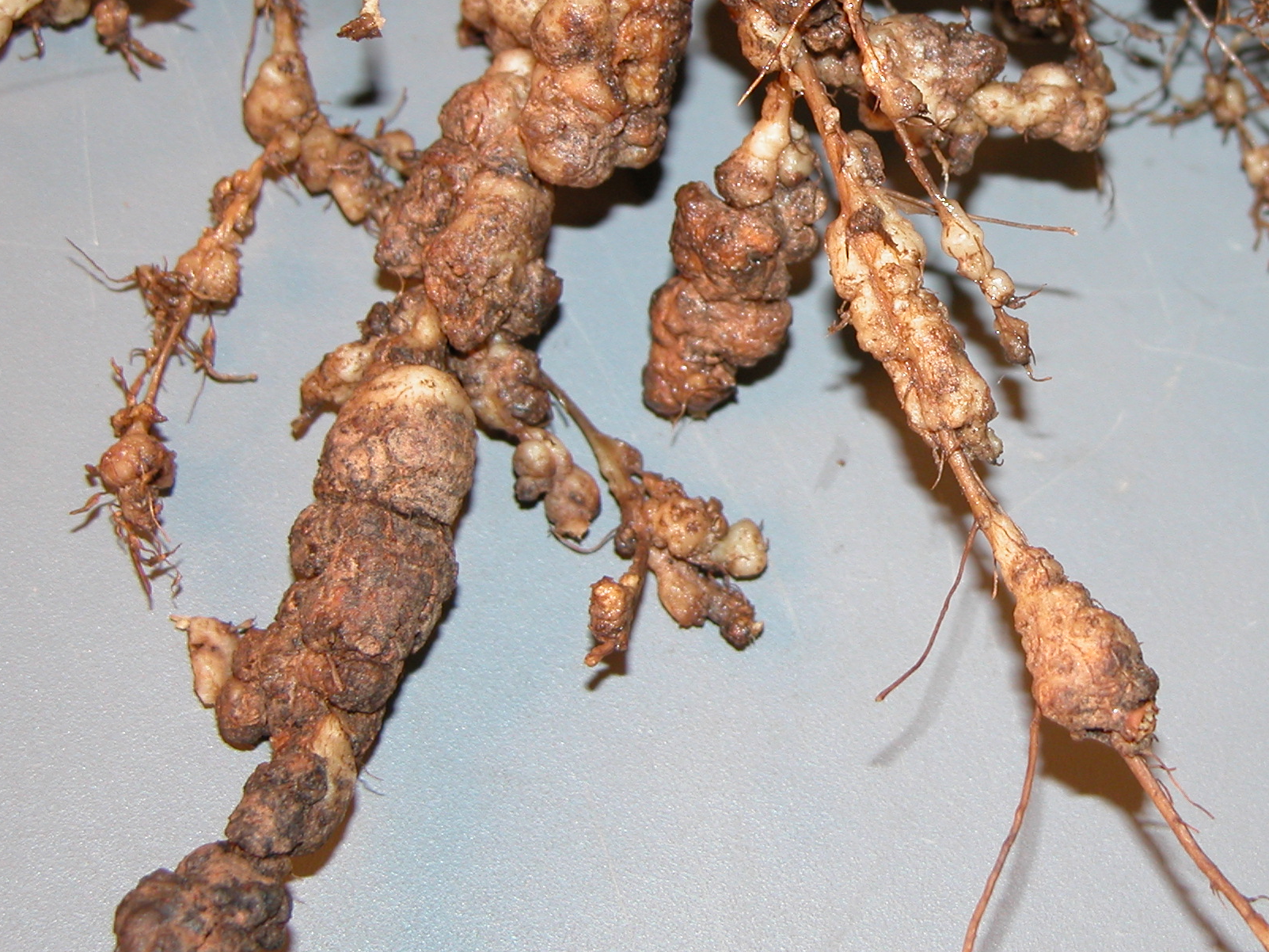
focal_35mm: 123
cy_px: 299
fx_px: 4509
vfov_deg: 12.0
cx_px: 978
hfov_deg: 15.9
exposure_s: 1/125
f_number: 3.4
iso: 100
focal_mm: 19.9
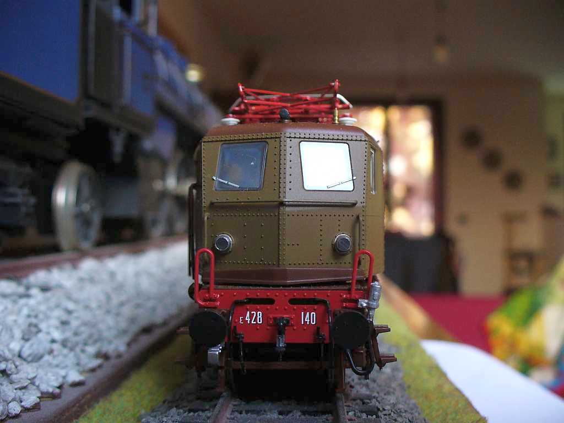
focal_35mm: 37
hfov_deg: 50.1
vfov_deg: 38.7
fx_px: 603
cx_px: 282
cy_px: 212
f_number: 2.8
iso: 200
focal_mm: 6.1
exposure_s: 1/8
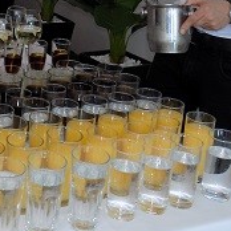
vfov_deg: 23.6
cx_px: -9
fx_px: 528
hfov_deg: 23.4
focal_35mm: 70
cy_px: 0
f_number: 3.1
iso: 80
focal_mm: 4
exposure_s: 1/40
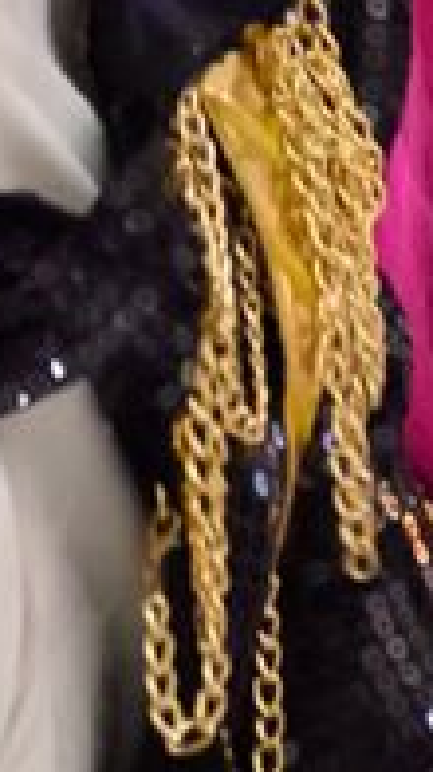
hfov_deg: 2.4
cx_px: 2177
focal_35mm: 482
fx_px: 9855
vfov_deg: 4.5
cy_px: -4
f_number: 4
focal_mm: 47
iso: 1600
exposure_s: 1/160
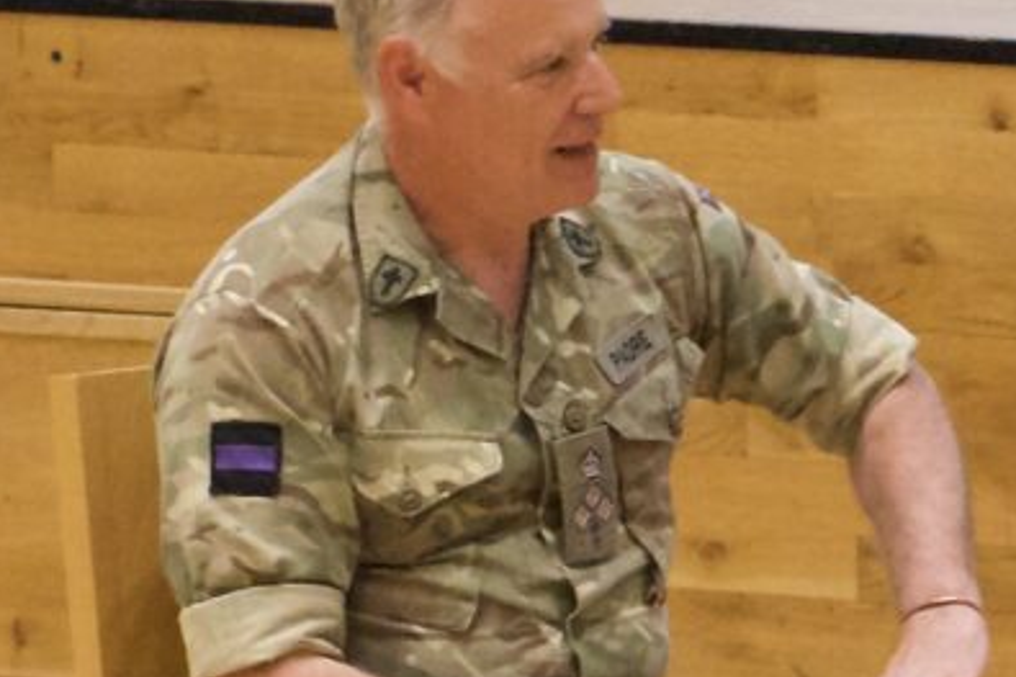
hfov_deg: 4.2
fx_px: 13710
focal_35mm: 486
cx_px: 2109
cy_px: 457
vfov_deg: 2.8
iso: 4000
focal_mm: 50
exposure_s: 1/80
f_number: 4
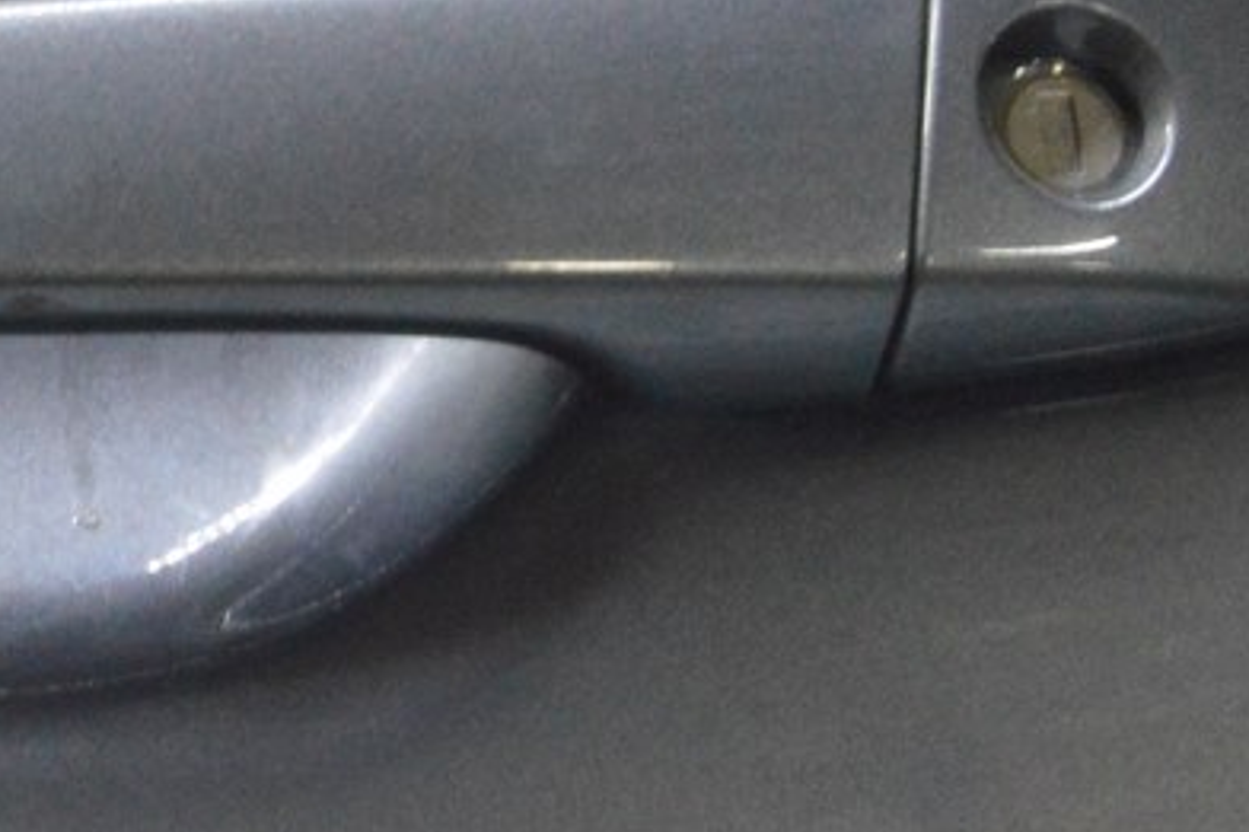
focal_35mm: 188
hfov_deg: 10.9
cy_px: 110
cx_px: 92
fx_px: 6519
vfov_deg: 7.3
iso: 6400
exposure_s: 1/15
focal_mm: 48
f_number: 20
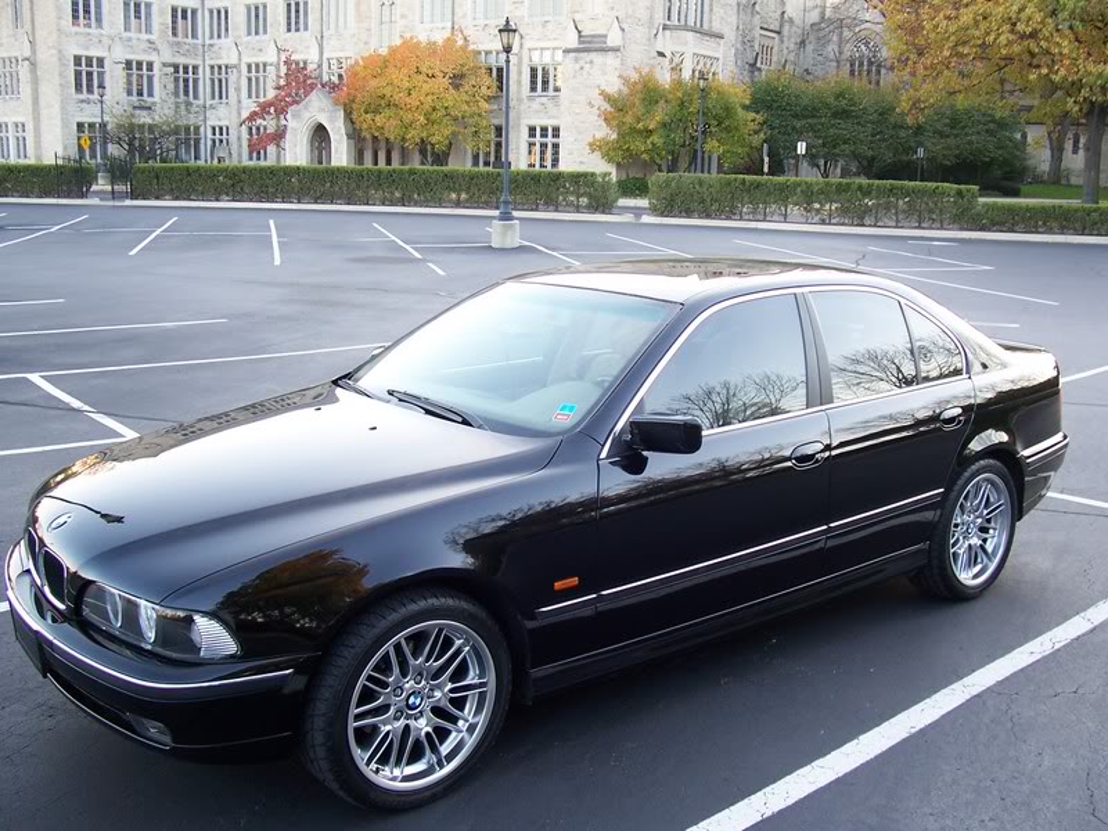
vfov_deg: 41.8
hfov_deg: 54.0
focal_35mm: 34
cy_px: 416
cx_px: 554
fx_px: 1088
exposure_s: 1/30
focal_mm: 5.6
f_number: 2.7
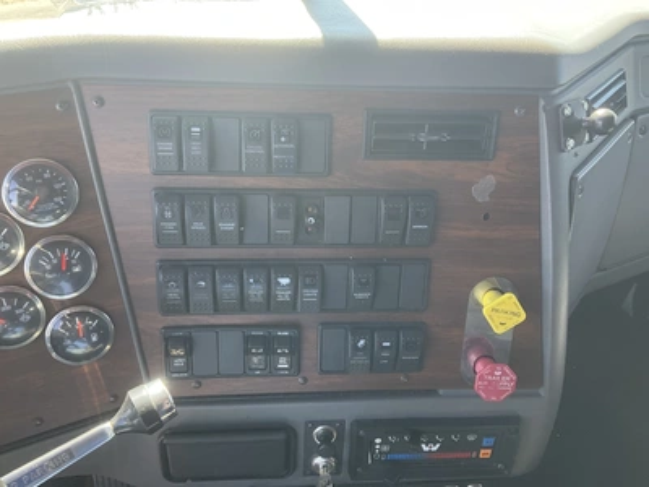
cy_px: 244
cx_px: 324
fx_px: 544
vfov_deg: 48.2
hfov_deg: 61.7
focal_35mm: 29
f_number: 1.8
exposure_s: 1/122
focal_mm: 3
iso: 64
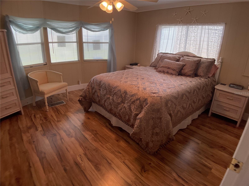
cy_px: 93
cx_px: 124
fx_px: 209
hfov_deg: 61.7
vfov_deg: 48.2
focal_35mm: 29
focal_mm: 3
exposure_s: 1/120
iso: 32
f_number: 1.8
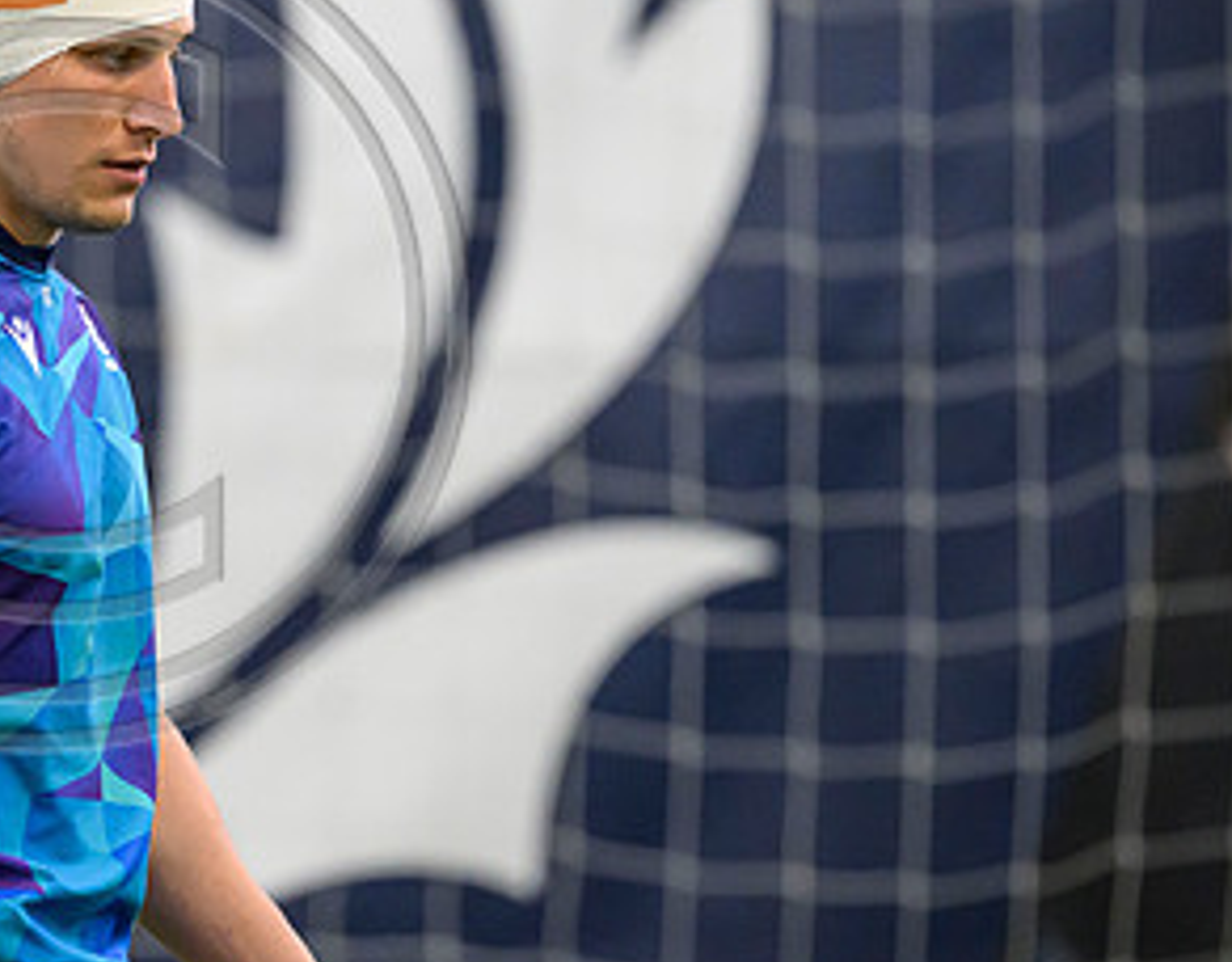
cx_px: 17
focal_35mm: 939
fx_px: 33920
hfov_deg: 2.1
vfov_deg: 1.6
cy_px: 310
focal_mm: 400
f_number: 2.8
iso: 5000
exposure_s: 1/2500
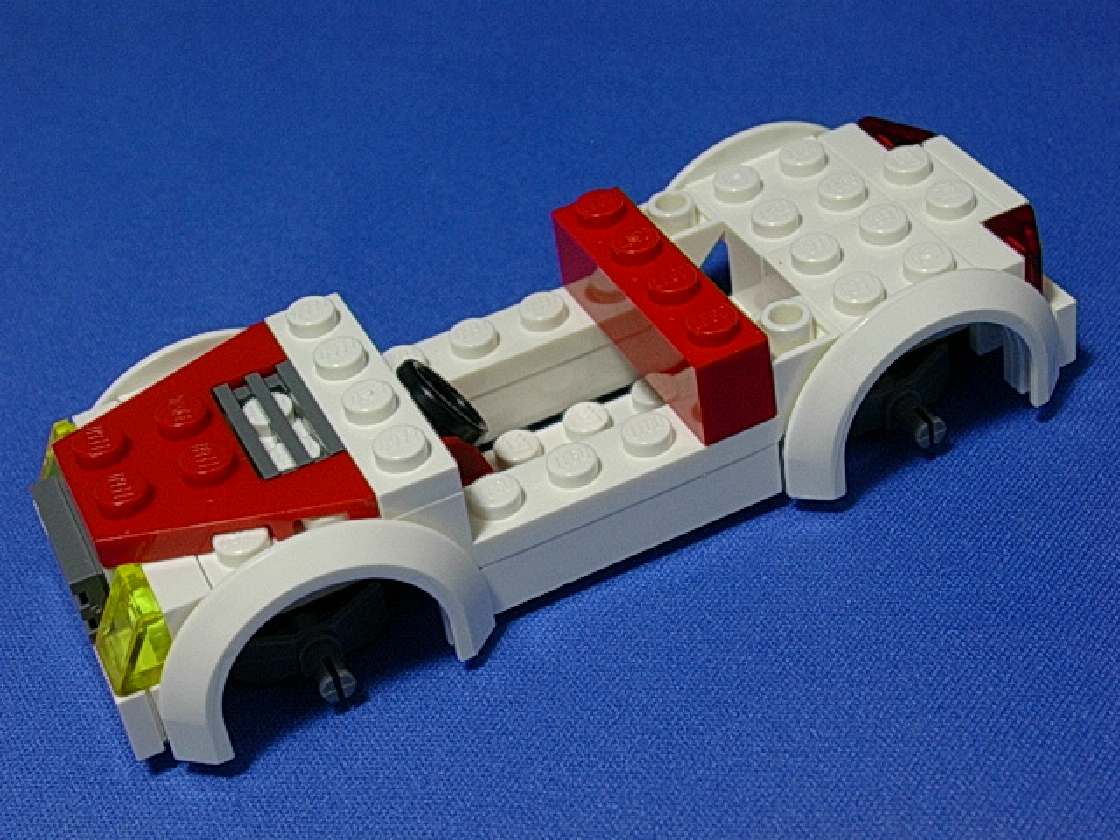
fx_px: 2038
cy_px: 420
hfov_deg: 30.7
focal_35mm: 63
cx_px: 560
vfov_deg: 23.3
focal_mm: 9.6
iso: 70
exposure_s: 1/49.3
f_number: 3.5
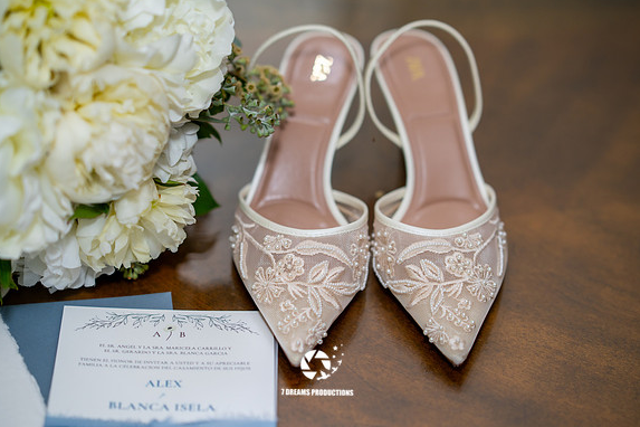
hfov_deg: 23.6
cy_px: 214
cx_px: 317
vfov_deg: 15.9
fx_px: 1529
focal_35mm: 86
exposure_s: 1/125
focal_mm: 85
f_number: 2
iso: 320
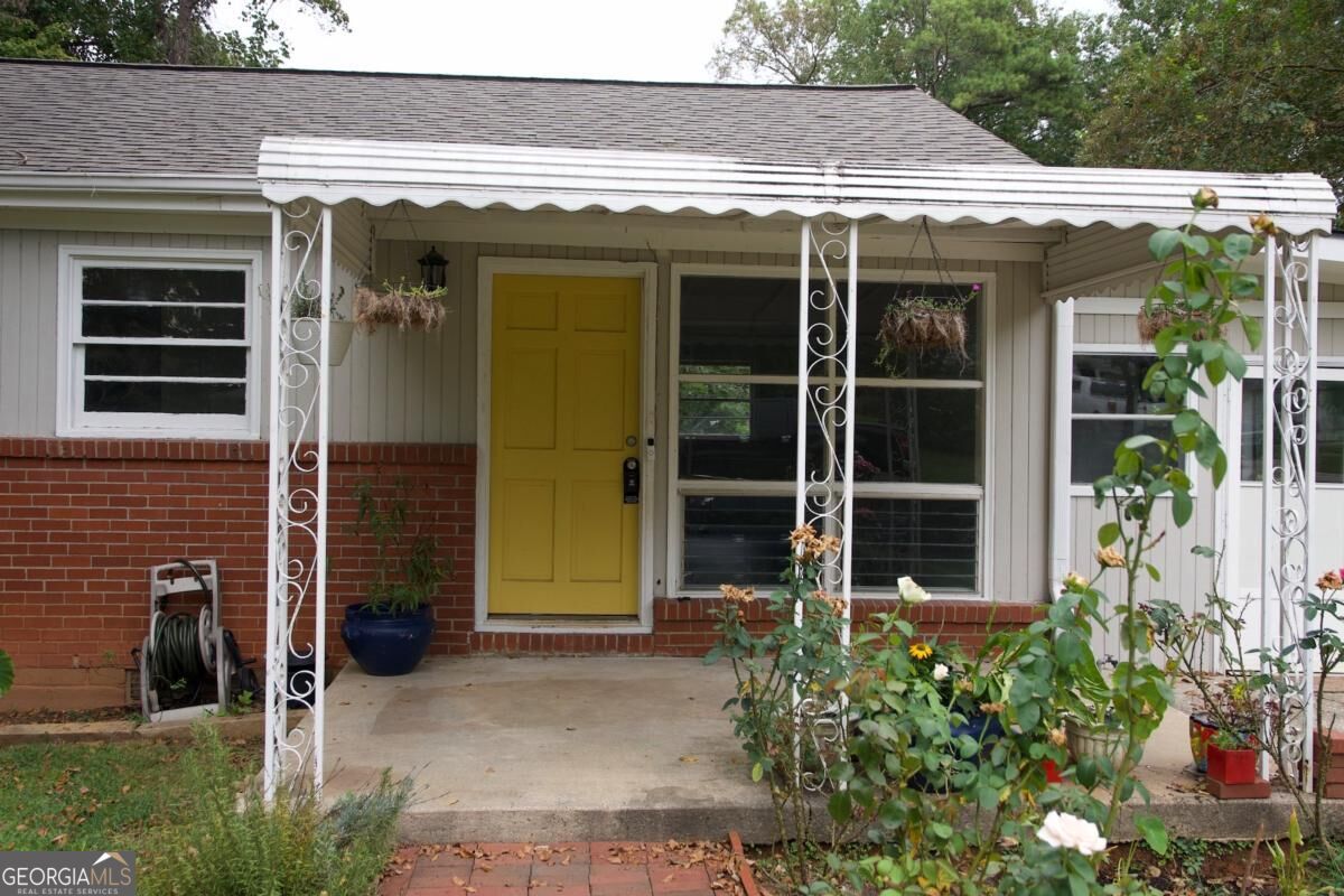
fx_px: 1269
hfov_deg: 55.8
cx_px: 672
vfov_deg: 38.9
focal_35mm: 34
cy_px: 448
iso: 250
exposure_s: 1/160
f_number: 4
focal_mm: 23
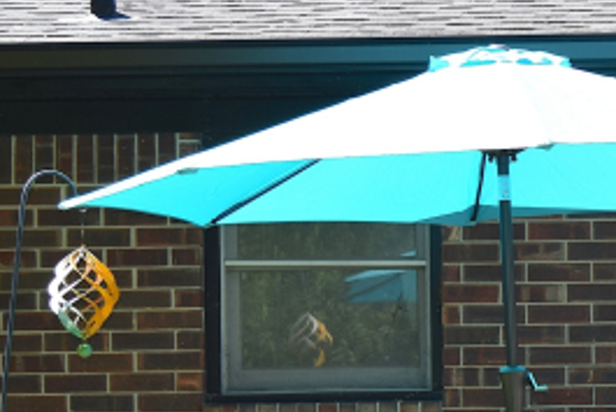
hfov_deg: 13.6
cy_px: 428
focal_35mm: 144
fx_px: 2465
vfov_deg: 9.5
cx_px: 857
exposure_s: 1/160
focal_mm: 34
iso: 100
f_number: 6.3
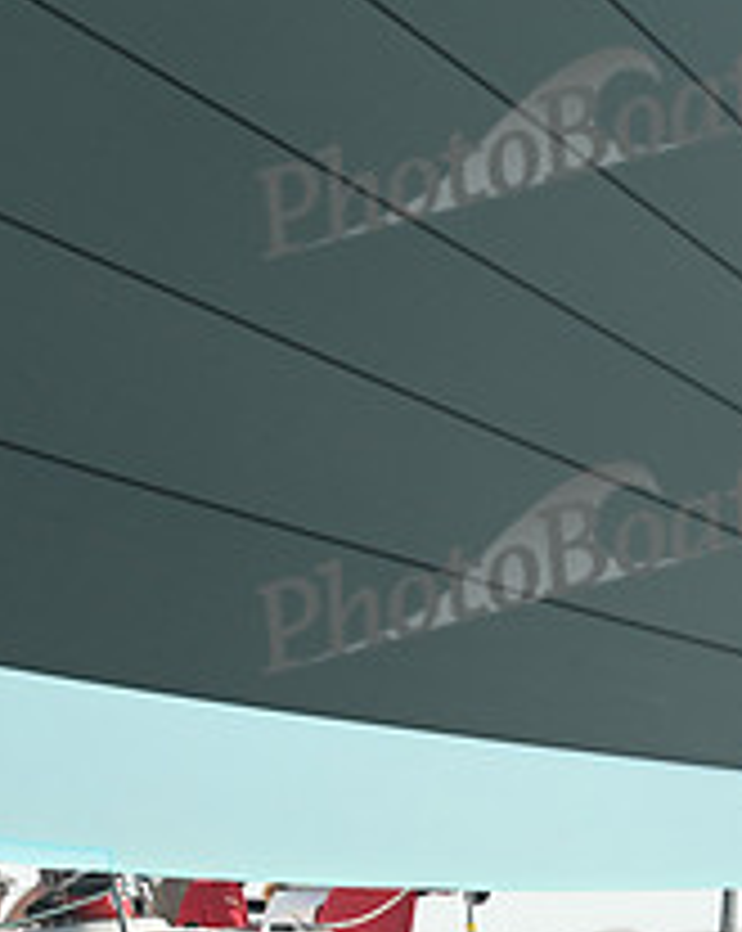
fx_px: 7098
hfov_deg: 6.0
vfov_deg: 7.5
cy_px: 853
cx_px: 27
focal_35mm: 258
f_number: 6.3
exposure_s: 1/1250
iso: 320
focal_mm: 98
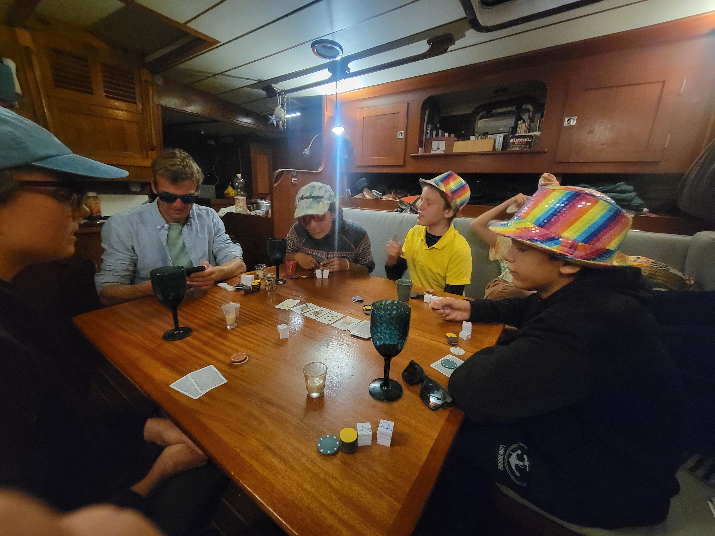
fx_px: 269
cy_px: 268
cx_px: 358
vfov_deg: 89.9
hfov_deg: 106.2
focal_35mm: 13
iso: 1000
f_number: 2.2
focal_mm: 2.2
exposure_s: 1/24
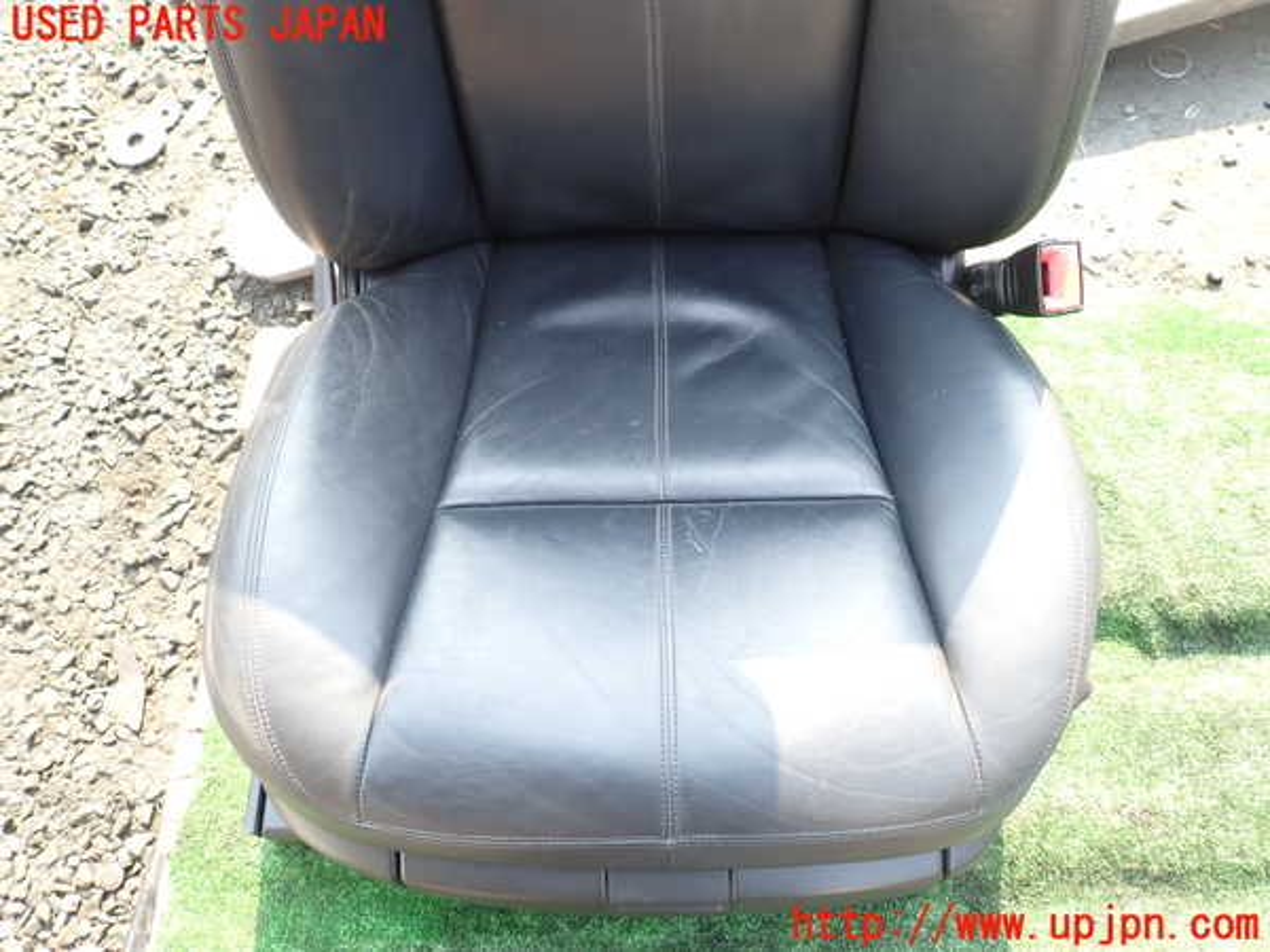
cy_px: 476
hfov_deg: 69.4
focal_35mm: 25
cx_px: 635
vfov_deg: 54.9
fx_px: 917
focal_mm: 4.5
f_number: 2.8
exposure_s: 1/80
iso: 100
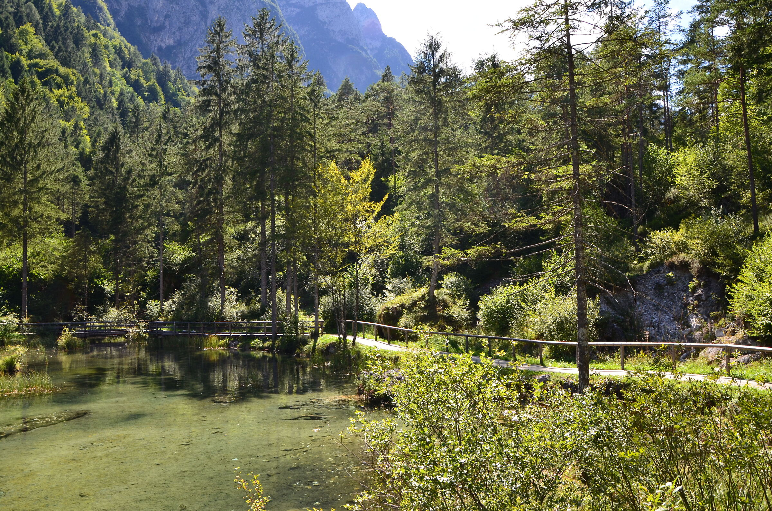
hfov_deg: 59.6
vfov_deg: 41.5
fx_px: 674
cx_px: 386
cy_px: 256
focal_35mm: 32
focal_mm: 21
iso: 200
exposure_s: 1/125
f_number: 11
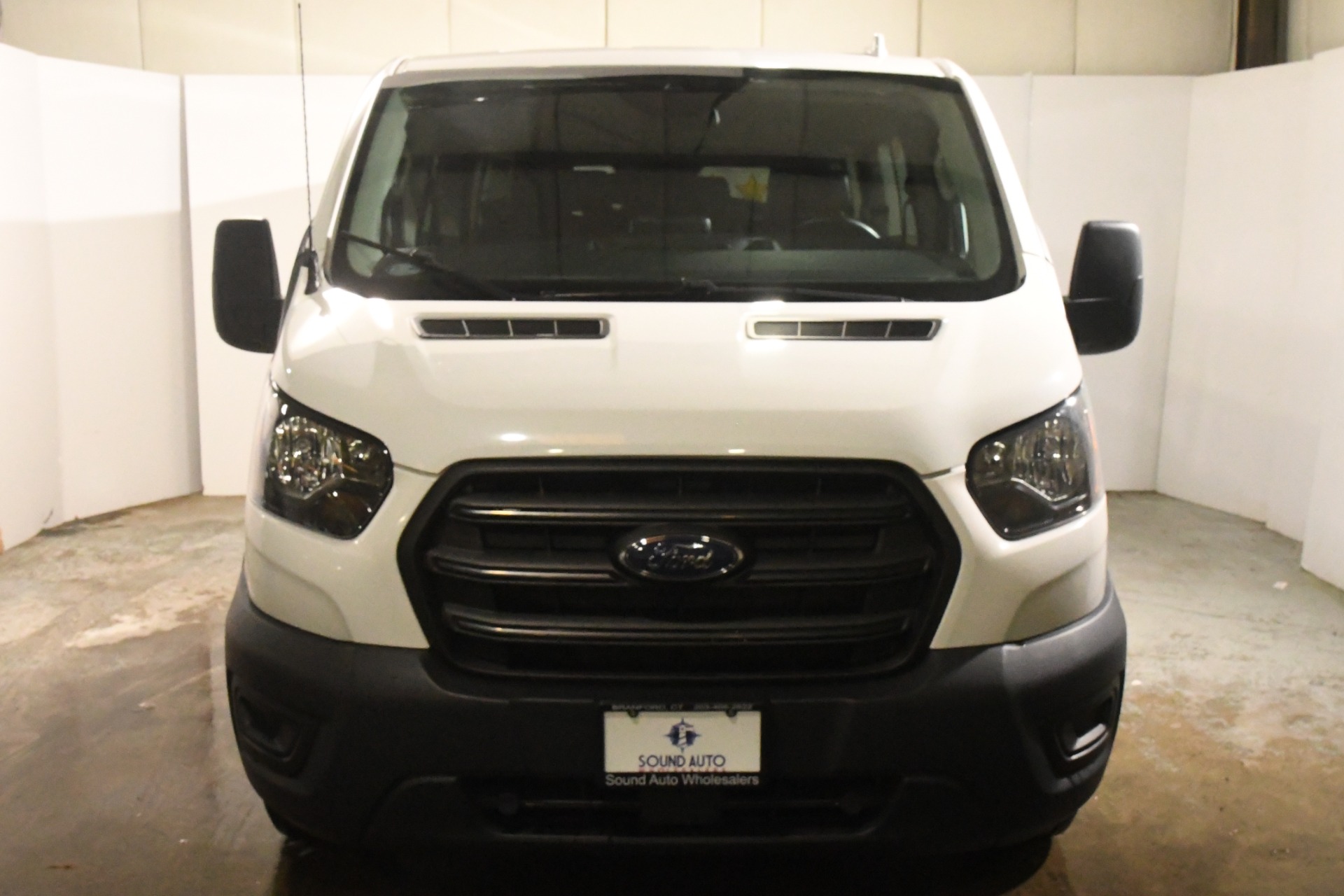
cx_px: 672
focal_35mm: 40
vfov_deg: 33.4
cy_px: 448
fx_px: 1493
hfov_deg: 48.5
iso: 10000
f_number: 10
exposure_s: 1/250
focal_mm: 20
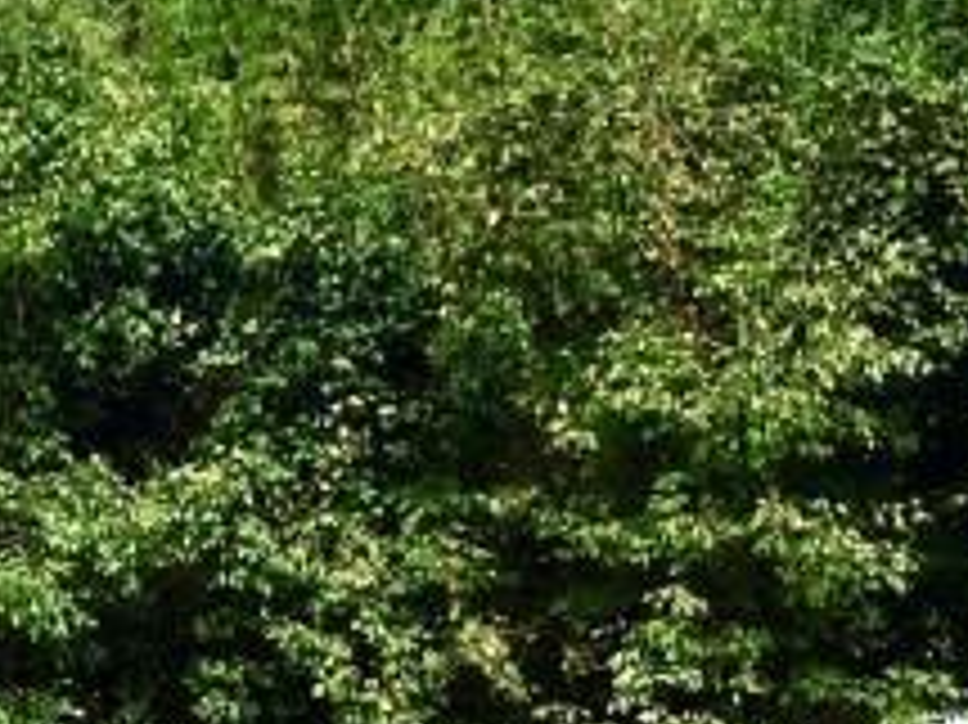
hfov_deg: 13.7
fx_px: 3857
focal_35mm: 138
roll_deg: -0.3
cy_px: 751
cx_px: -333
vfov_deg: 10.6
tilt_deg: -2.3
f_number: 2.2
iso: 25
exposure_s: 1/1083
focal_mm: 4.15
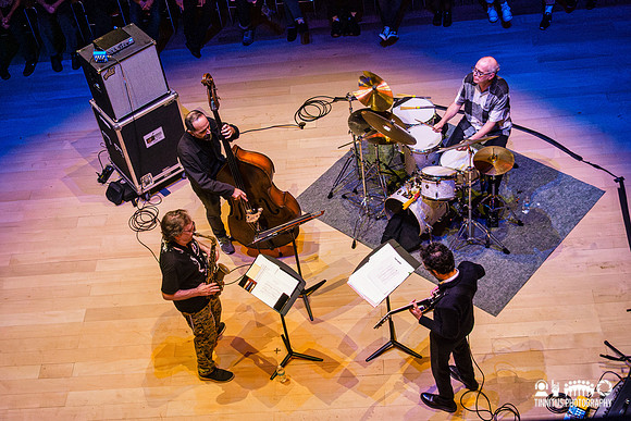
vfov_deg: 24.1
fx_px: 987
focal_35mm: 56
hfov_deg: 35.4
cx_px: 290
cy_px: 212
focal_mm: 14.69
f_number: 3.5
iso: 2000
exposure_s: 1/320
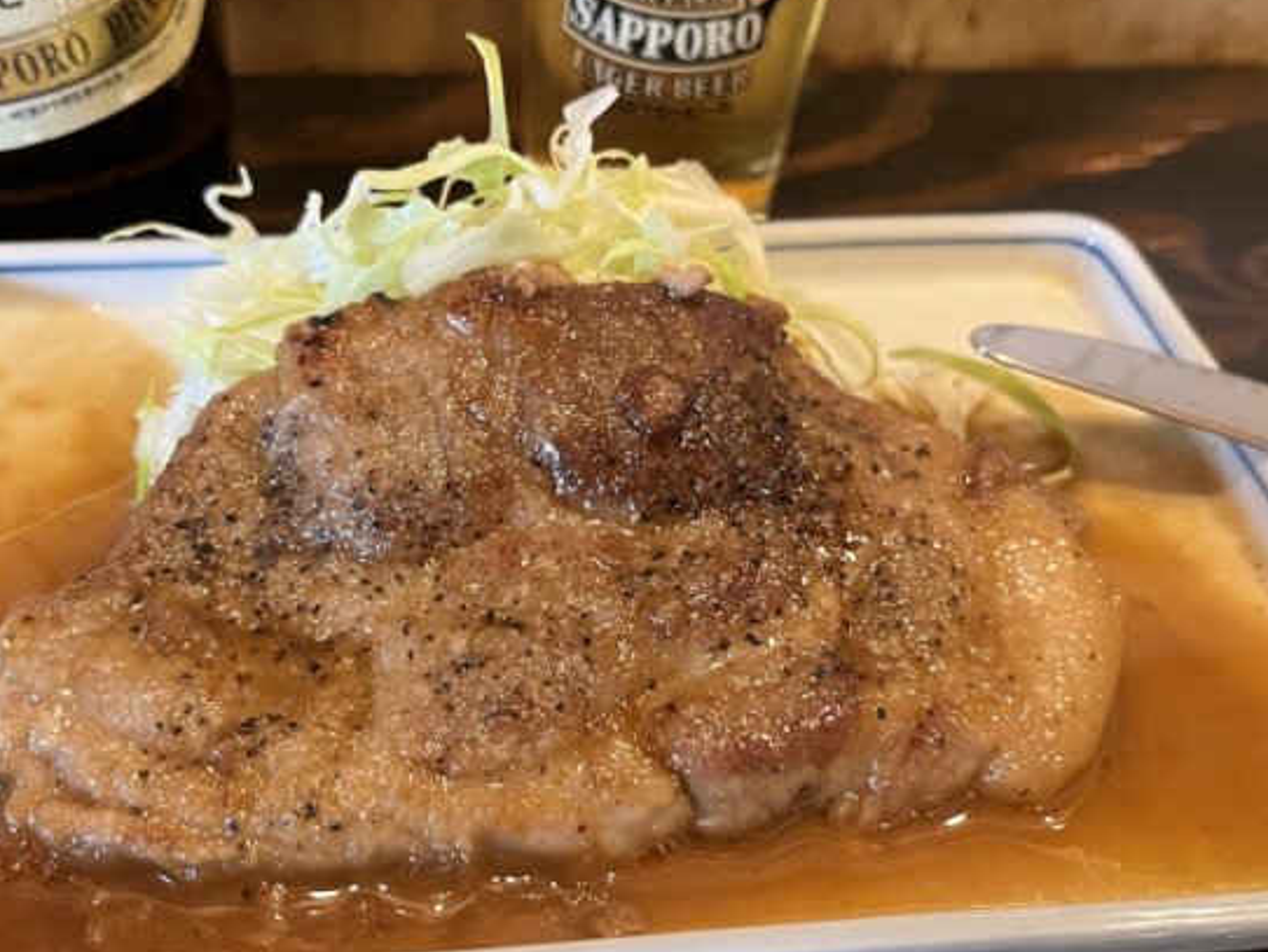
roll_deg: -4.2
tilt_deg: -43.0
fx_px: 1319
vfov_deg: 39.7
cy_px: 492
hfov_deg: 51.1
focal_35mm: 36
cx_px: 519
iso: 400
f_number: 1.6
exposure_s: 1/53
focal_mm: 5.1
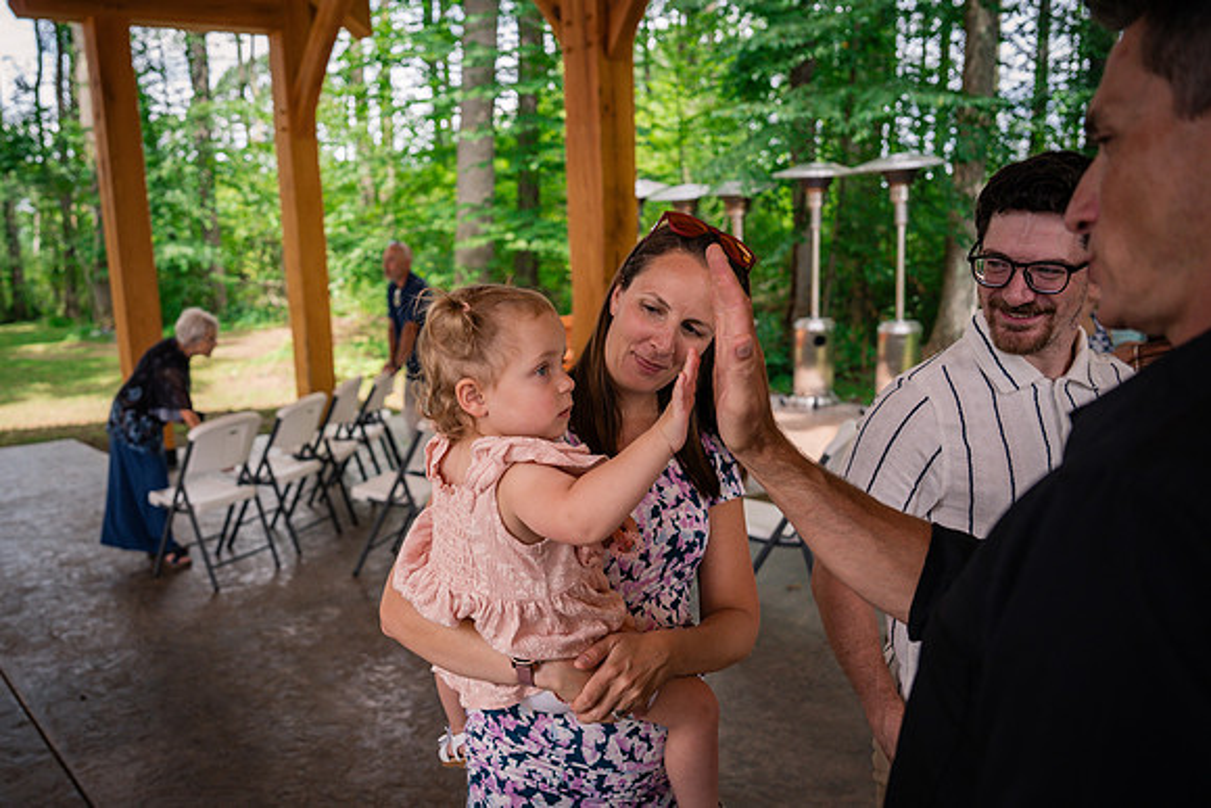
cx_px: 470
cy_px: 495
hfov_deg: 62.3
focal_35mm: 29
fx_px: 989
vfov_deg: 44.2
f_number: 2.8
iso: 400
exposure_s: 1/640
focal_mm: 24
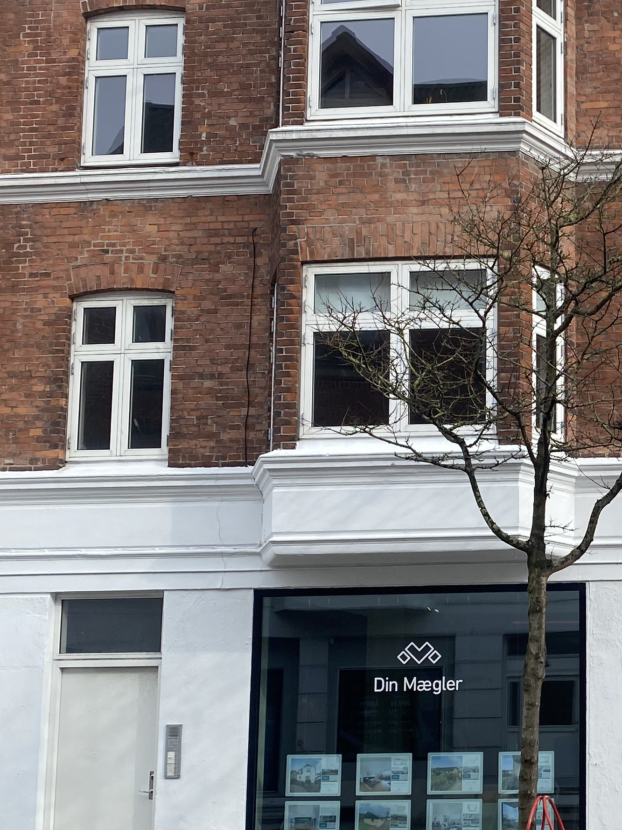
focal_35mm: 59
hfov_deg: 23.5
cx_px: 660
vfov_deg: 32.5
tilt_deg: +7.0
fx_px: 1413
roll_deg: +0.9
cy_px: 523
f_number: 1.8
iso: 32
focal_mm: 4.25
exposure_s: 1/1727
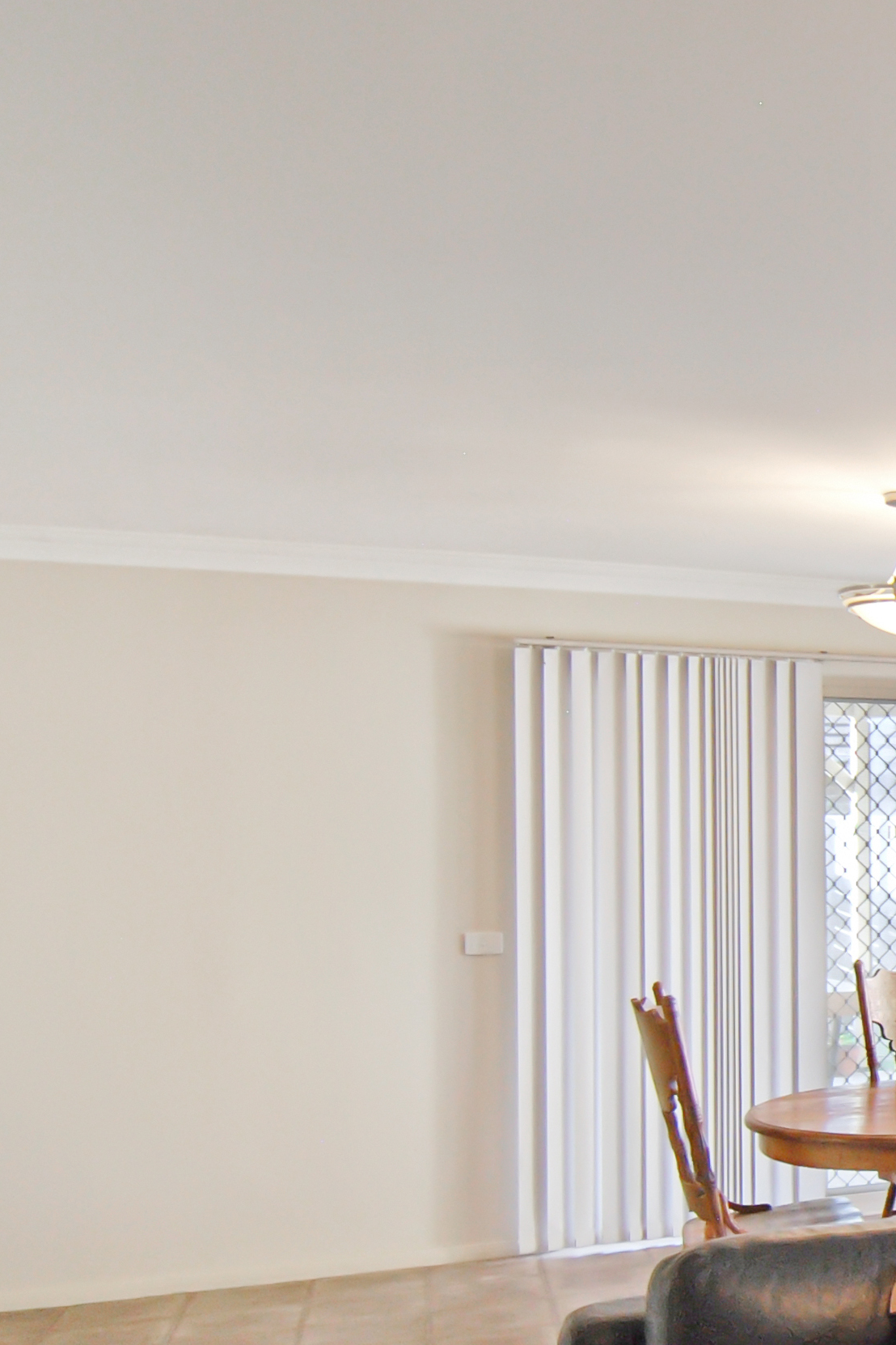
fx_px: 1568
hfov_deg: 25.2
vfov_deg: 45.4
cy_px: 935
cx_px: 1298
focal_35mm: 42
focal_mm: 12
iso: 400
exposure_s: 1/30
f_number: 4
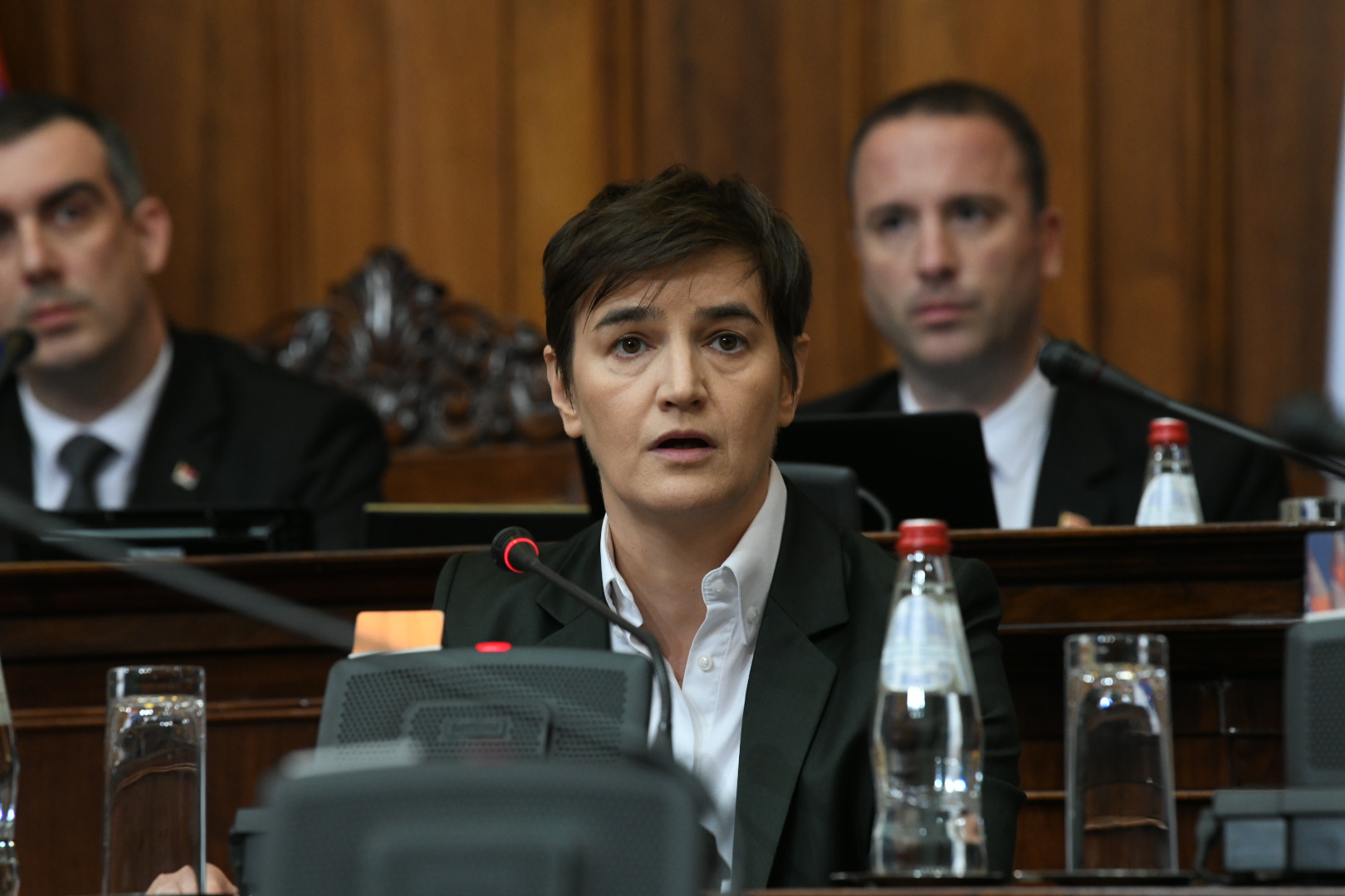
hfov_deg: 10.3
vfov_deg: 6.9
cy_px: 448
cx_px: 672
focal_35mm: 200
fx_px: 7472
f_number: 5.6
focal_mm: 200
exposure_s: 1/200
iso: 3200
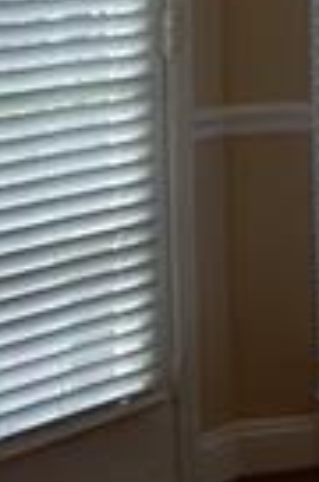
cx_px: 870
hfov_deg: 8.0
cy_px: -50
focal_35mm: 153
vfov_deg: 13.2
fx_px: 2044
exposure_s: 1/125
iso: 220
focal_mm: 18
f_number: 5.6
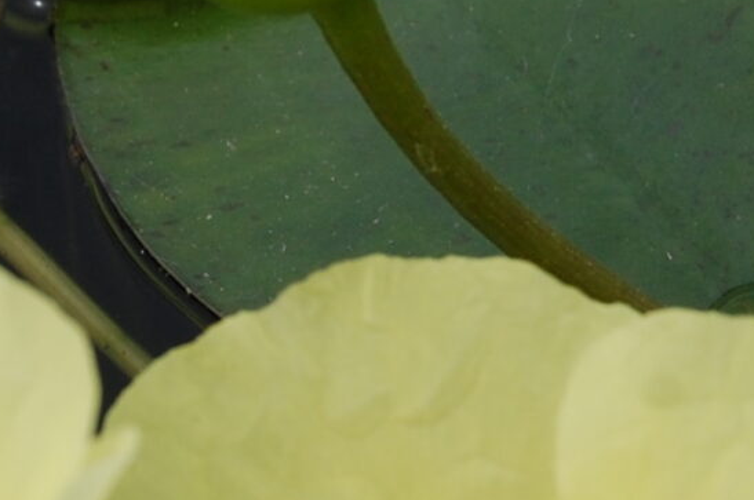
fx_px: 5877
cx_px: 331
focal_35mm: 281
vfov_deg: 4.9
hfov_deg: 7.3
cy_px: 343
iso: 200
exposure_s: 1/400
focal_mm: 40
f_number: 10
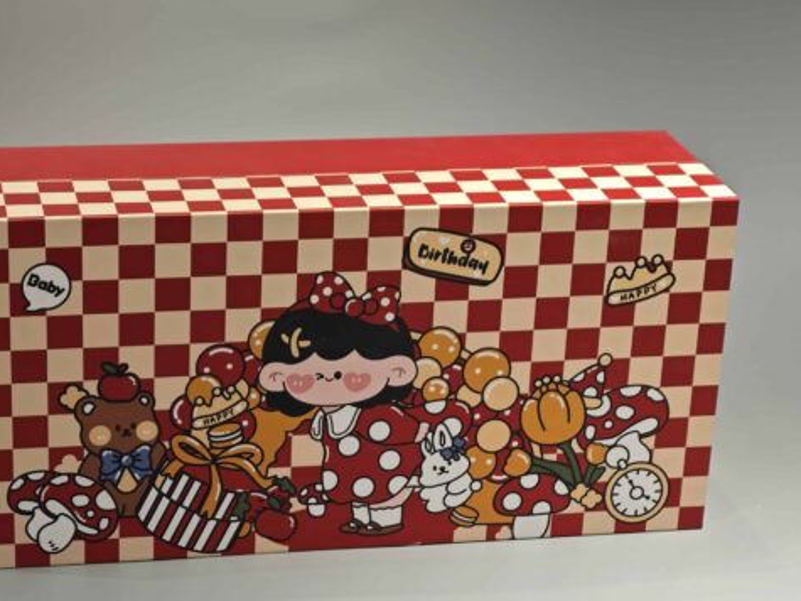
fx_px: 2337
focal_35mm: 101
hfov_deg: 19.4
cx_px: 319
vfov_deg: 14.6
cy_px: 400
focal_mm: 10.1
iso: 200
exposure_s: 1/100
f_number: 2
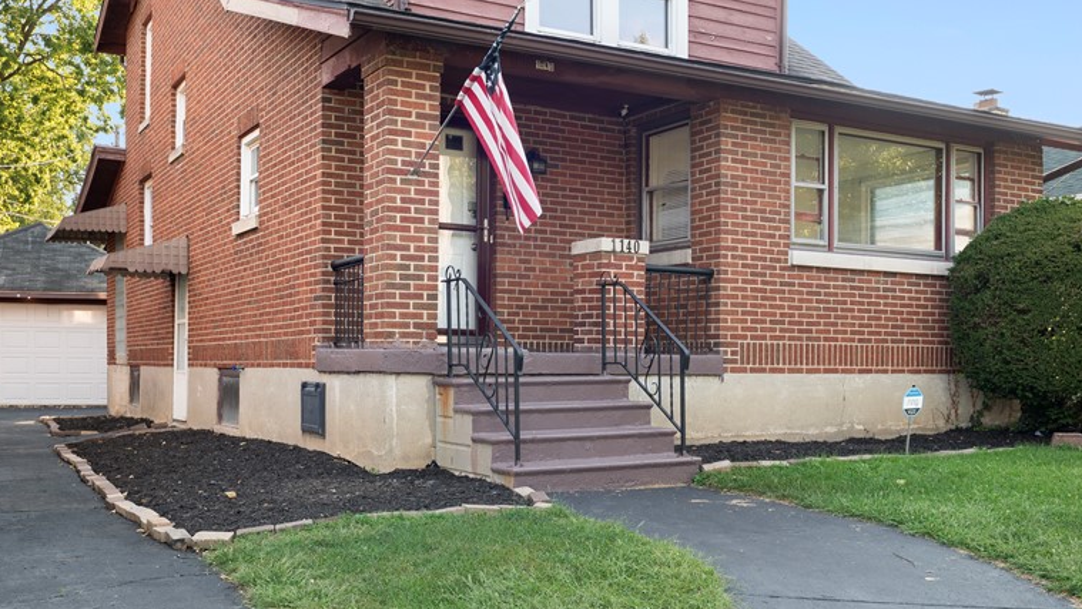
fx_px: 1033
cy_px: 148
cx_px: 491
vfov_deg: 32.2
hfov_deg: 55.2
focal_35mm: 36
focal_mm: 24
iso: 100
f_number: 8
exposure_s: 1/40
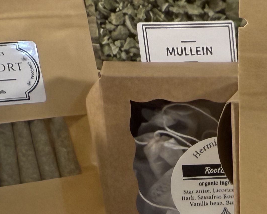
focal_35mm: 88
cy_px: 269
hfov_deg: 18.3
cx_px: 444
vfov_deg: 16.6
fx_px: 696
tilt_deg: -22.8
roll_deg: -2.5
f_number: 2.2
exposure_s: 1/120
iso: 320
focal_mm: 2.22
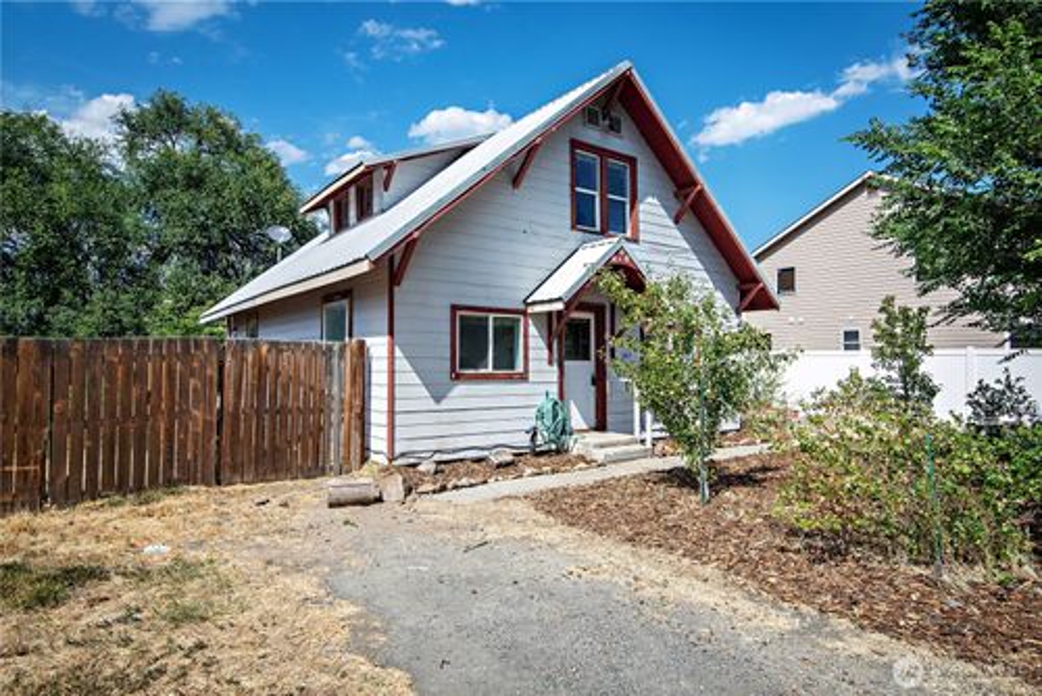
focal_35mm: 21
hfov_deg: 81.2
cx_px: 521
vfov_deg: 59.6
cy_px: 348
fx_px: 608
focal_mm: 21
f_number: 10
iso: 200
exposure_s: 1/250
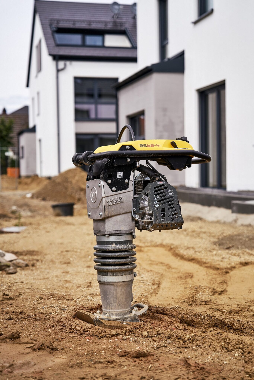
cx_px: 127
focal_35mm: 59
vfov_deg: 33.9
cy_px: 190
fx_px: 624
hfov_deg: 23.0
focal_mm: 59
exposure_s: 1/1600
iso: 100
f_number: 2.8
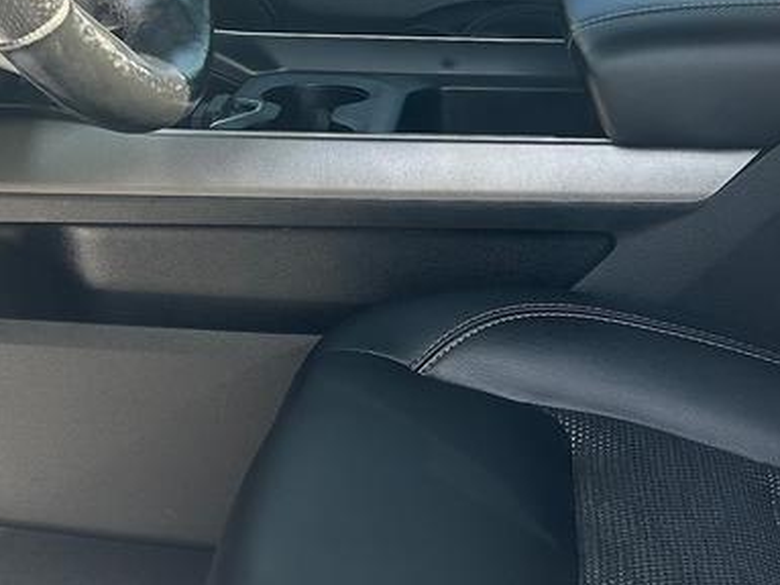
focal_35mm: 87
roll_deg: -2.8
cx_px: 454
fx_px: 1960
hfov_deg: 22.5
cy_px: 196
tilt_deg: -15.6
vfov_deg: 16.9
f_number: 1.5
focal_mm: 5.7
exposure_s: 1/265
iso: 40
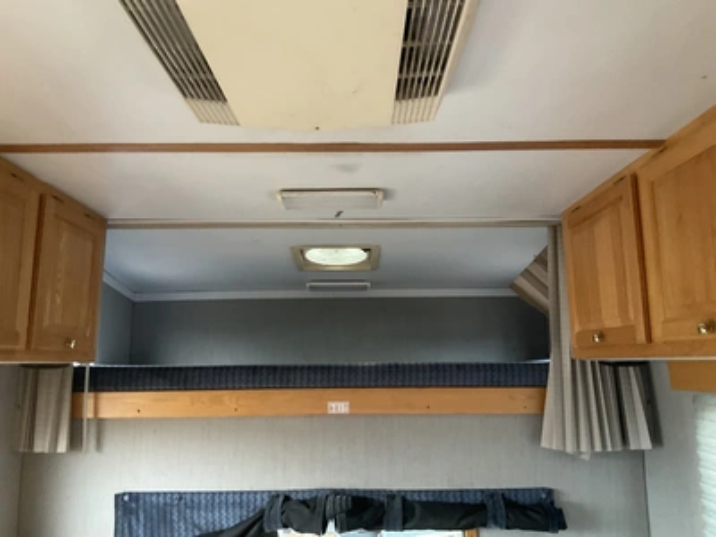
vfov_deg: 48.2
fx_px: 600
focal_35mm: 29
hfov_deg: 61.7
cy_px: 268
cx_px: 358
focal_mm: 3
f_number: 1.8
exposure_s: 1/60
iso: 250
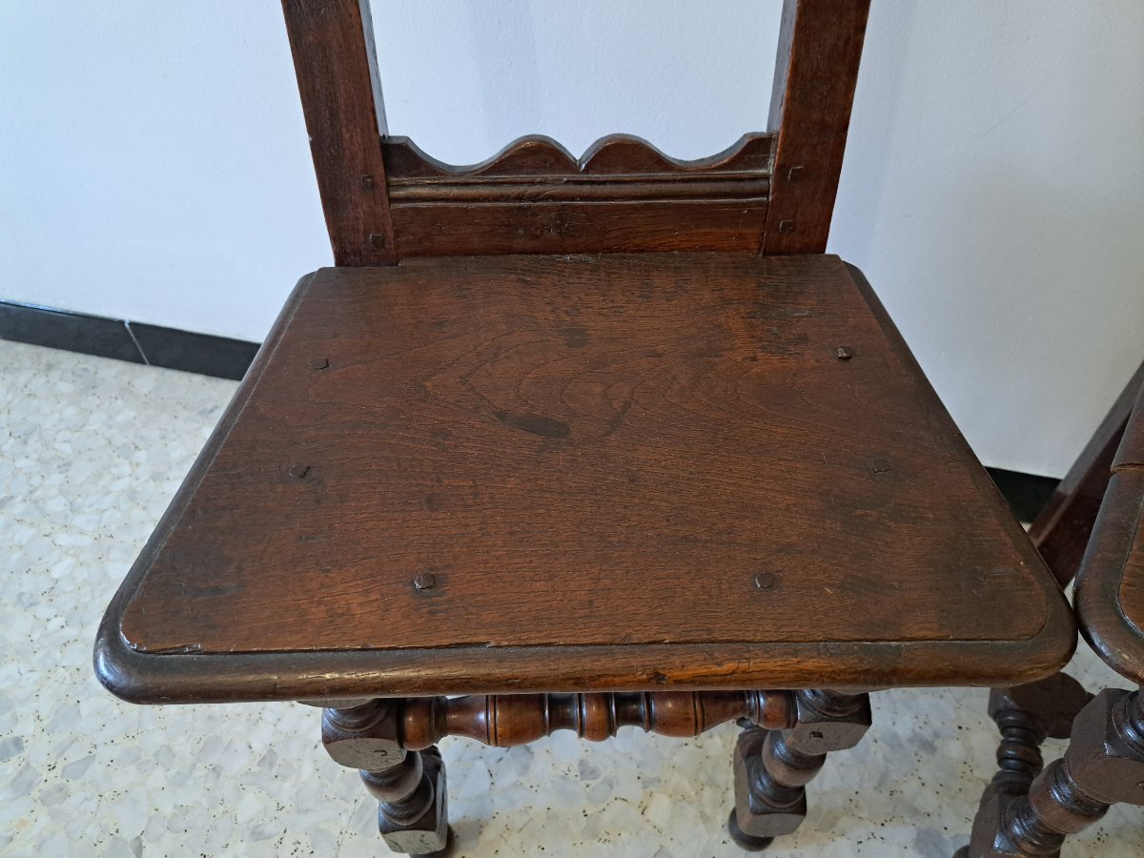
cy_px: 429
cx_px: 572
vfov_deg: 56.8
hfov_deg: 71.6
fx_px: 793
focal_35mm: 24
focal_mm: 5.23
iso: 400
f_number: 1.8
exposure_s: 1/50
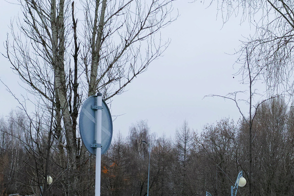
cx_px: 224
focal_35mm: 141
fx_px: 1152
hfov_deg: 14.5
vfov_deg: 9.5
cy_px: 279
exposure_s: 1/80
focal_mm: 30
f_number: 5.6
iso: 100
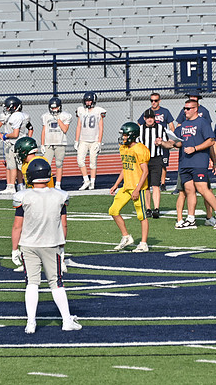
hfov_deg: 2.7
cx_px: 125
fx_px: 4591
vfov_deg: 4.8
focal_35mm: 450
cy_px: 192
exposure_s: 1/640
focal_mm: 190
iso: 100
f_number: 5.6
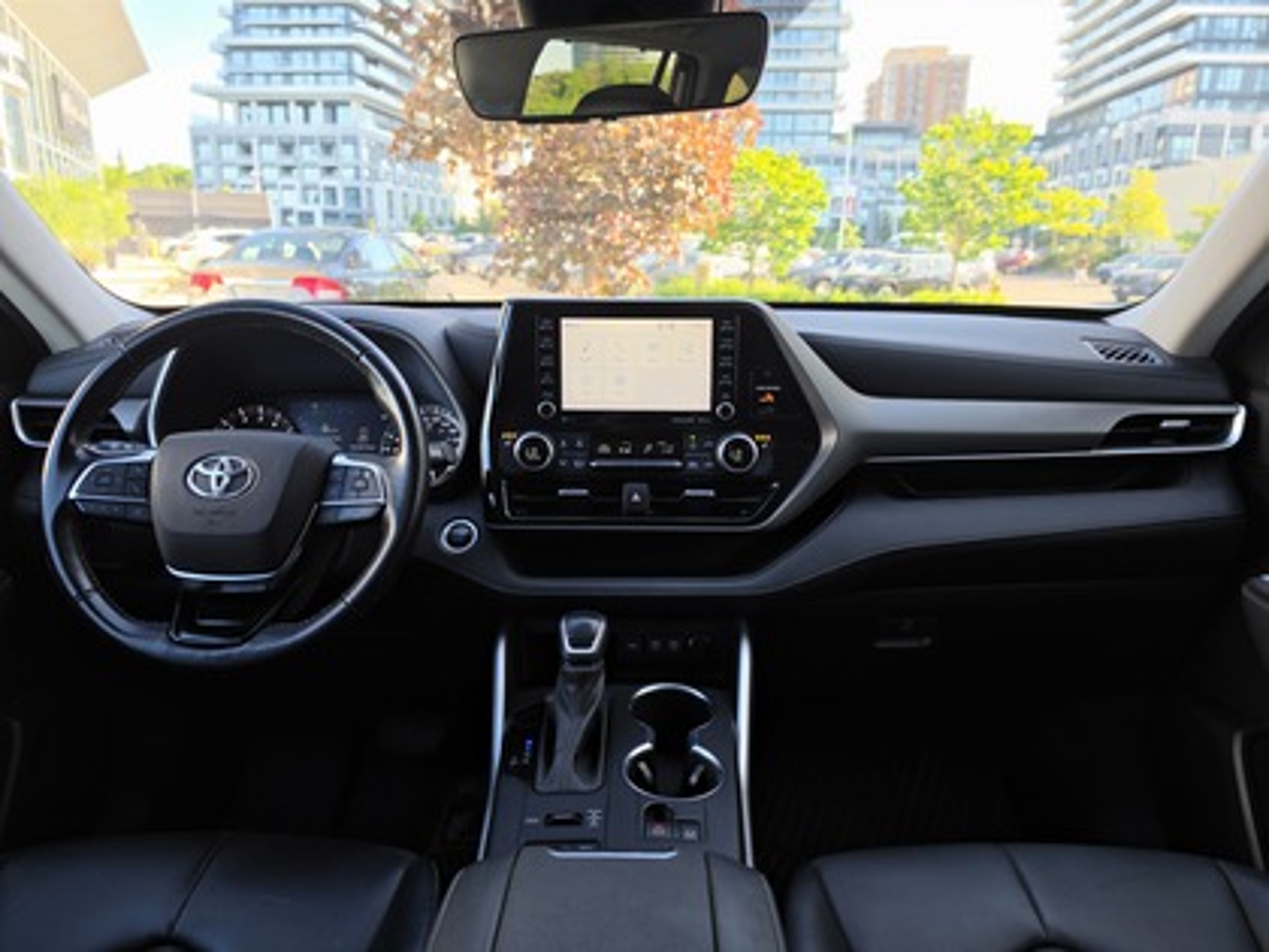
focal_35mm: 23
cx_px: 634
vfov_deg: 58.9
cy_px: 476
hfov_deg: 73.9
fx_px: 843
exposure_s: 1/180
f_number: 1.4
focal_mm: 6.5
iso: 20
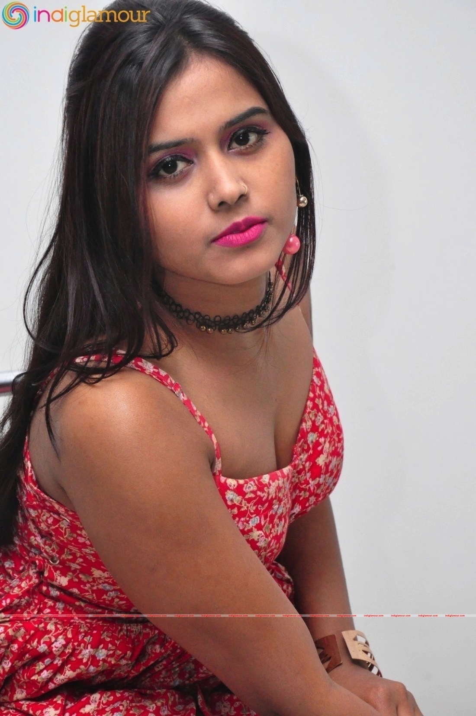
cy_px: 358
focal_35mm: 105
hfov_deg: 13.0
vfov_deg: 19.5
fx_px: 2088
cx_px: 238
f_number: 5.3
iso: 3200
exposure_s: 1/125
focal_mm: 70
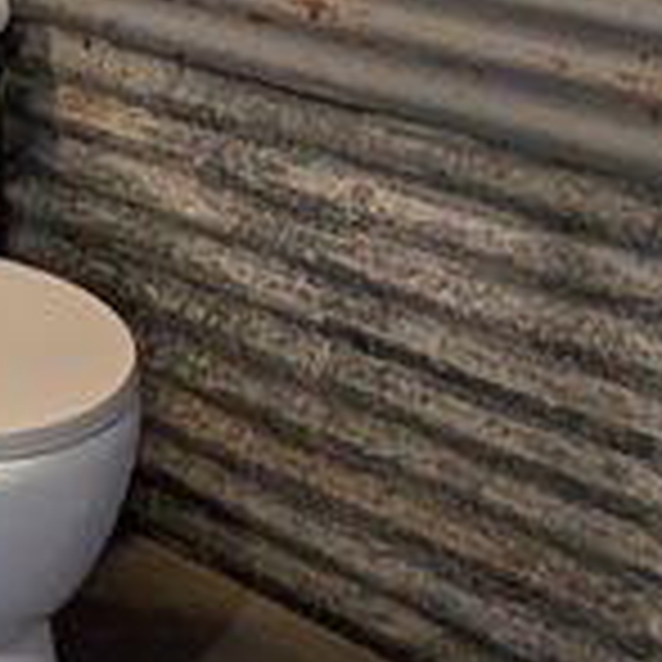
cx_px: -34
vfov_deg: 17.8
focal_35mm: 78
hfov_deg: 21.3
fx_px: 1688
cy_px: -527
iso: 87
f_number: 1.7
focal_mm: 2.02
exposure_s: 1/60
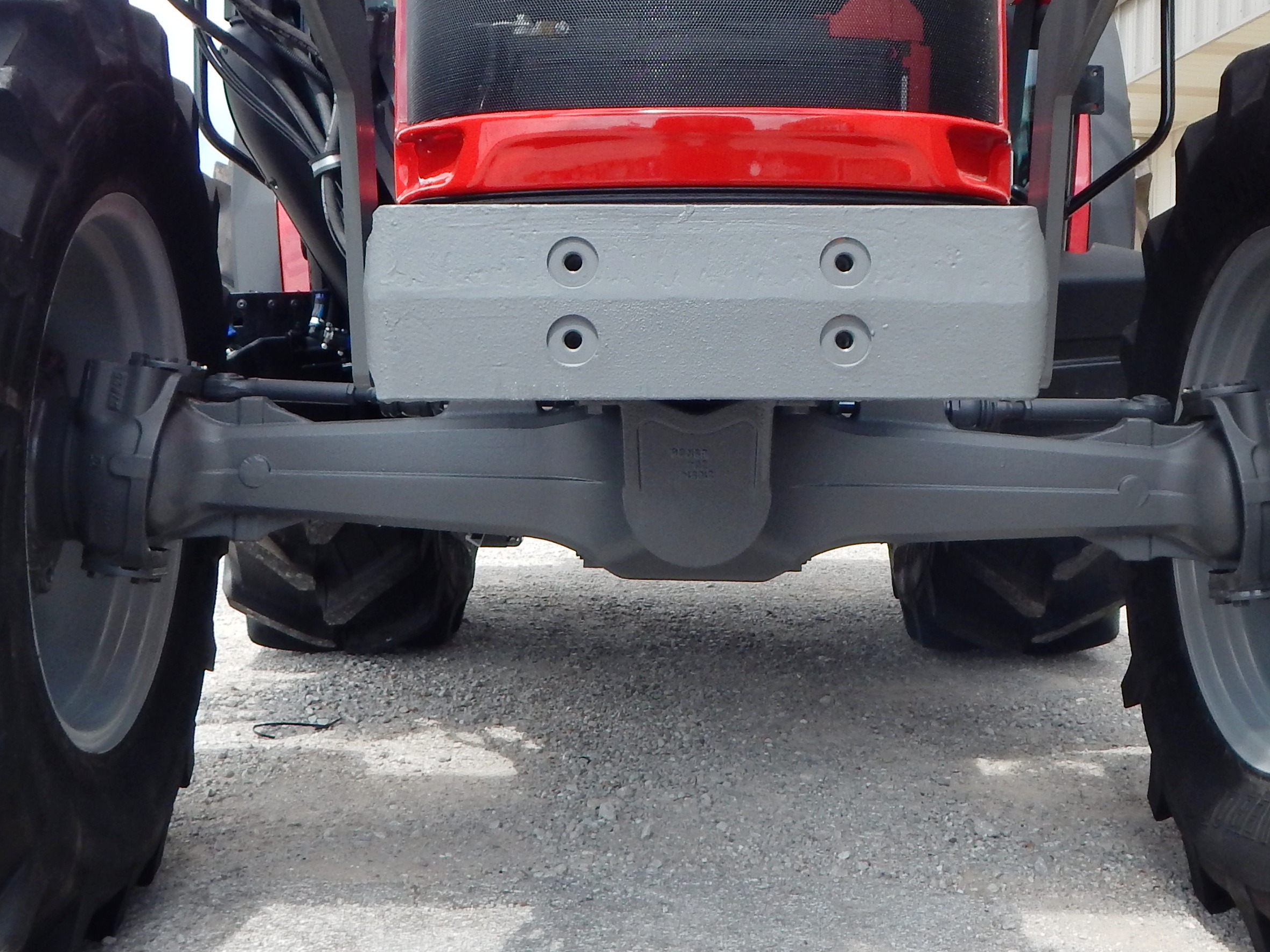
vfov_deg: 33.1
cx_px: 715
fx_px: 1577
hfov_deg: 43.8
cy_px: 267
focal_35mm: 43
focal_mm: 4
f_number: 3
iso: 125
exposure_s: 1/640
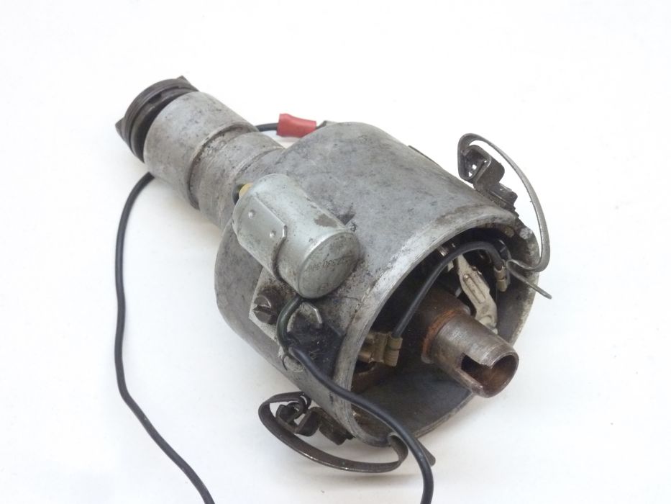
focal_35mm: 83
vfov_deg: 17.8
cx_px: 336
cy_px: 252
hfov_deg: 23.6
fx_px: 1609
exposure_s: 1/15
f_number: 4.2
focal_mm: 13.7
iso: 400
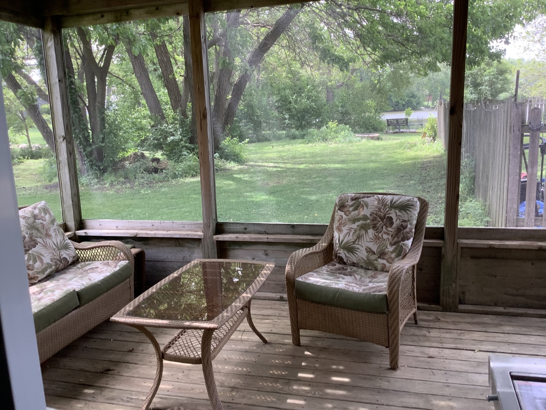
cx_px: 273
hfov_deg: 58.4
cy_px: 205
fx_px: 489
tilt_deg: -11.8
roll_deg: +1.8
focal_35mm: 31
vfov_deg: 45.4
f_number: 2.4
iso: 64
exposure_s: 1/120
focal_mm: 3.3
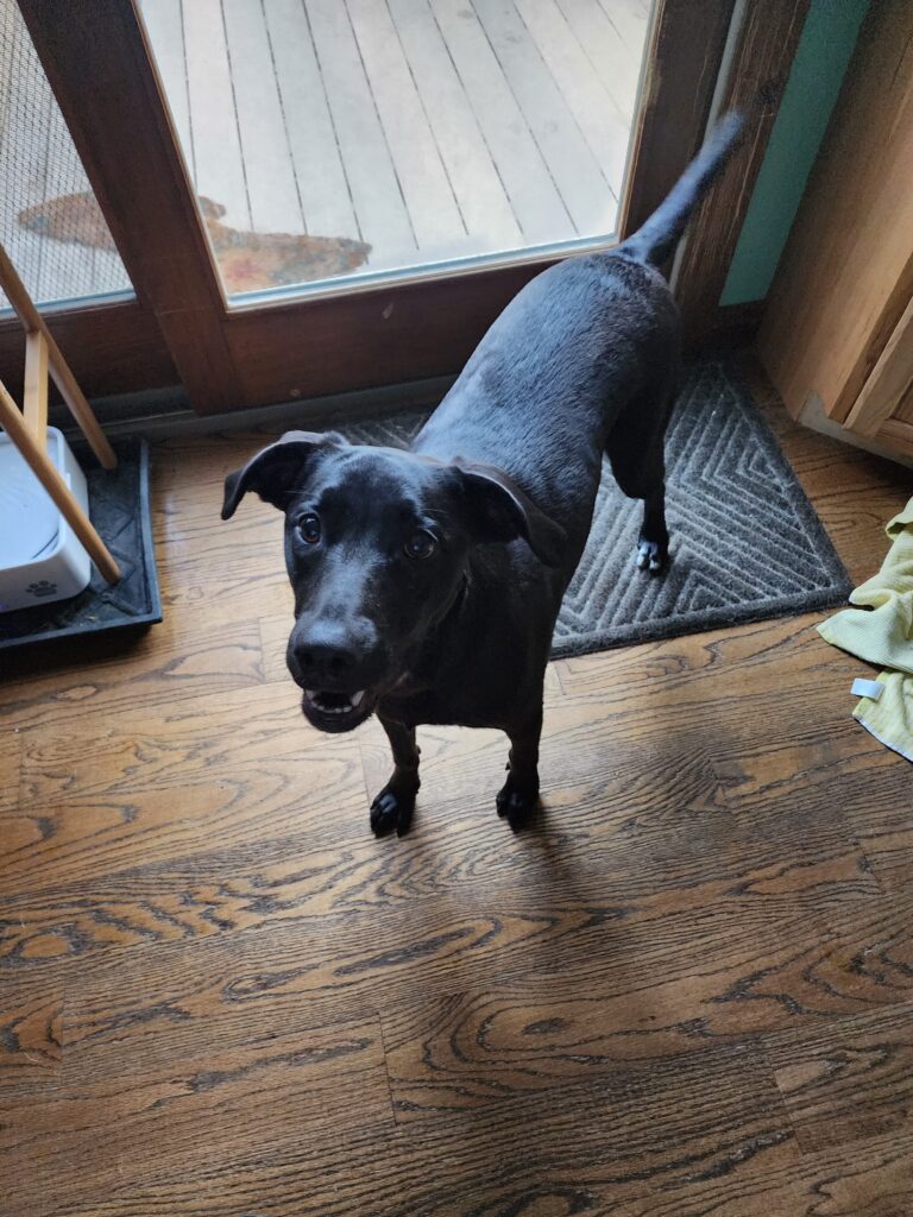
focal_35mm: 23
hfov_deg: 58.9
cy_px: 608
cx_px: 456
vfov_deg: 73.9
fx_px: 809
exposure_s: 1/120
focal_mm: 6.4
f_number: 1.8
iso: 800
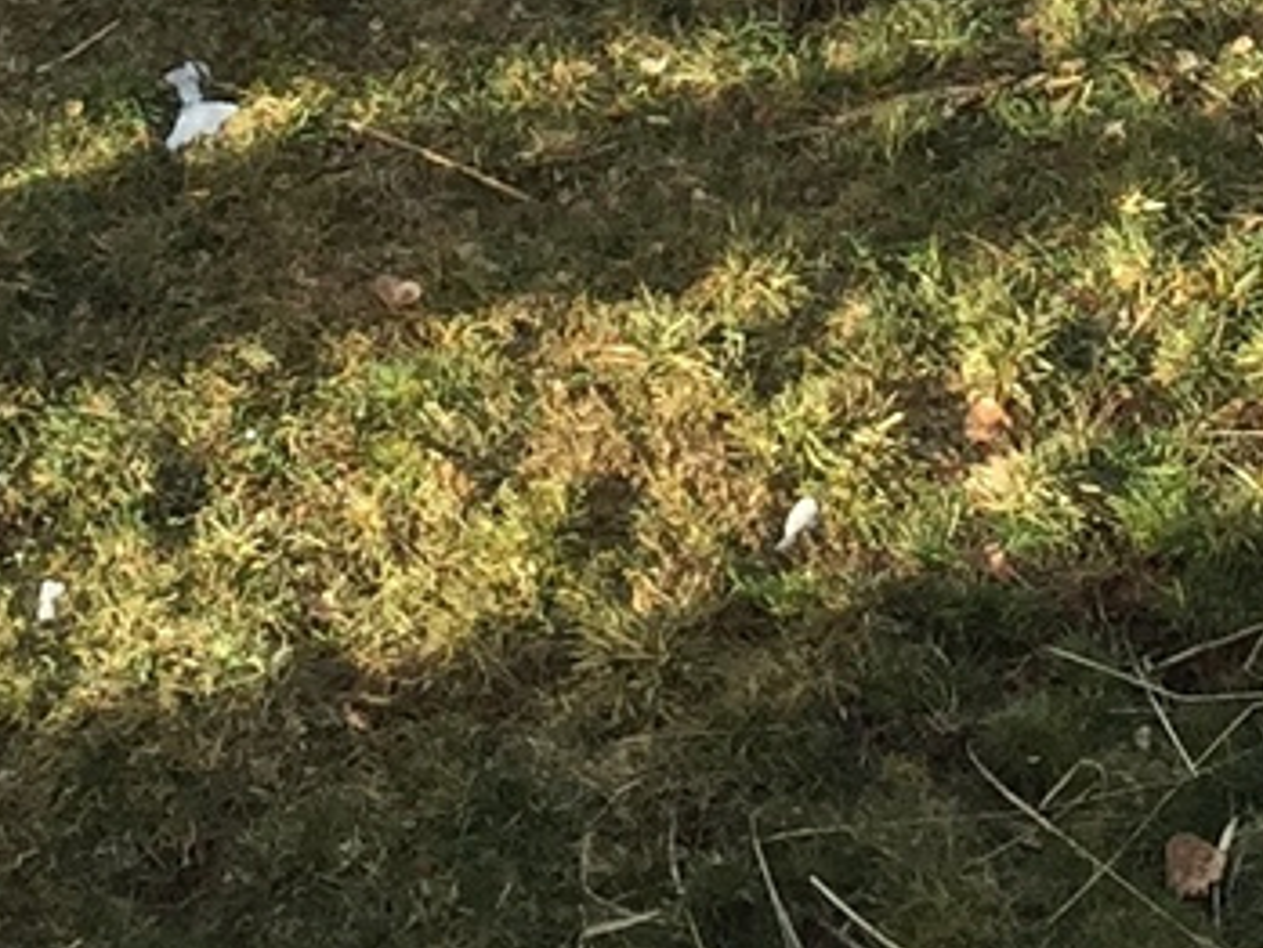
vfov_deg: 7.8
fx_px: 6205
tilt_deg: -25.6
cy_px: -1697
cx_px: 619
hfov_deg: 11.6
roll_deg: +0.0
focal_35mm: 170
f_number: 2.2
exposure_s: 1/488
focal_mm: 4.15
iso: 32
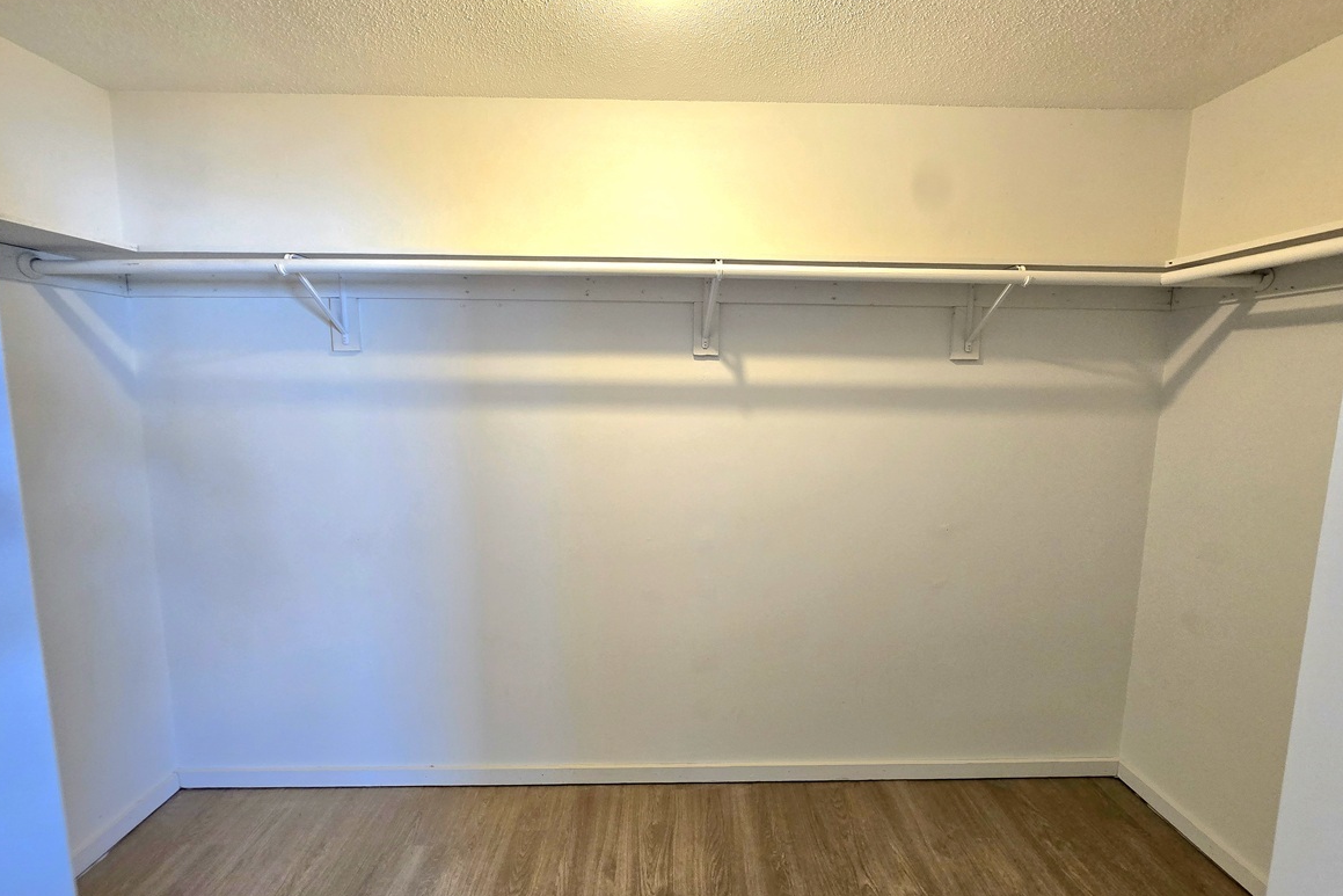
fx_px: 522
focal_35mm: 14
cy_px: 449
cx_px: 666
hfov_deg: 104.2
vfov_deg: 81.2
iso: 160
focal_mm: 2.2
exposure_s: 1/60.2
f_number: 2.2
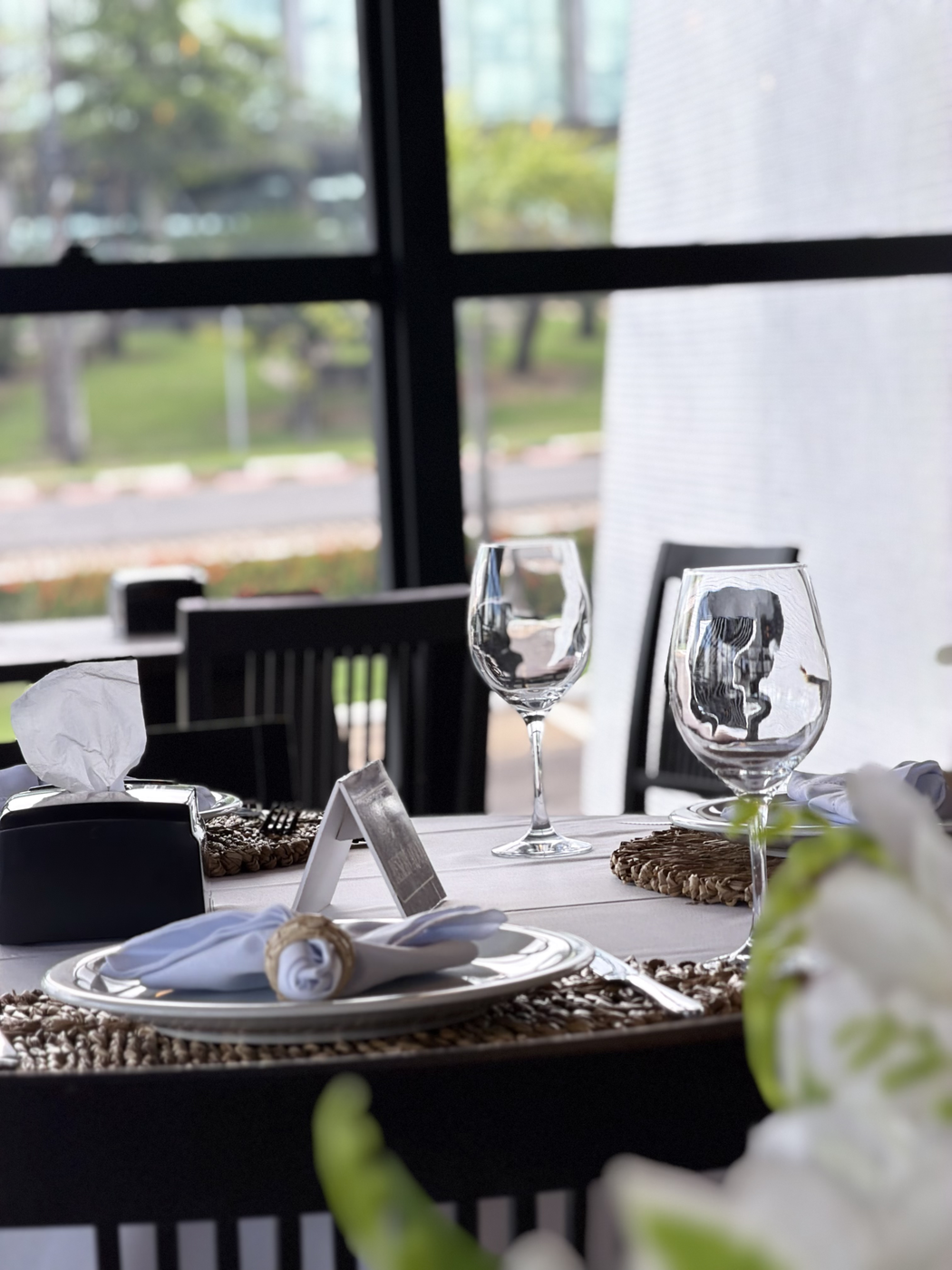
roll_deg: +2.5
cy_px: 635
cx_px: 476
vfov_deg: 19.6
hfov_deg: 14.8
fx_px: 3667
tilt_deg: -4.0
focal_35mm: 100
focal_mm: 16.89
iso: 32
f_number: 2.8
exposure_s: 1/120
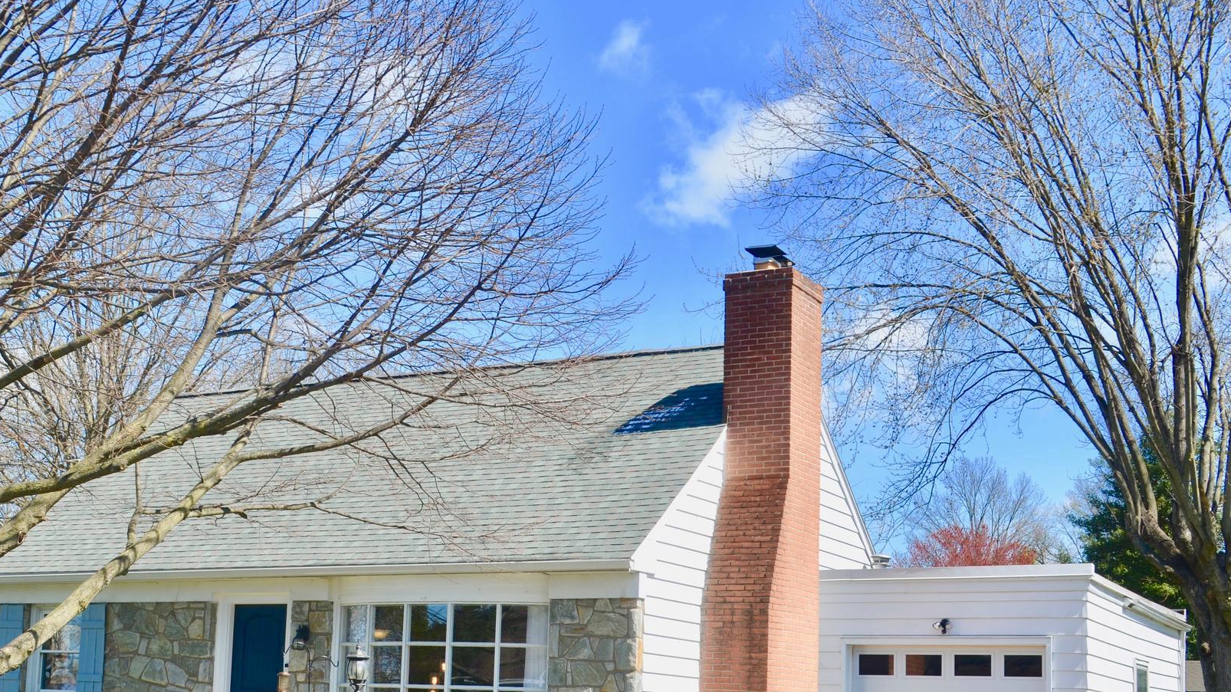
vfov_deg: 24.7
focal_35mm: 48
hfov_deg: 42.7
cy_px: 493
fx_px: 1567
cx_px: 484
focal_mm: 24
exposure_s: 1/250
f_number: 8
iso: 125
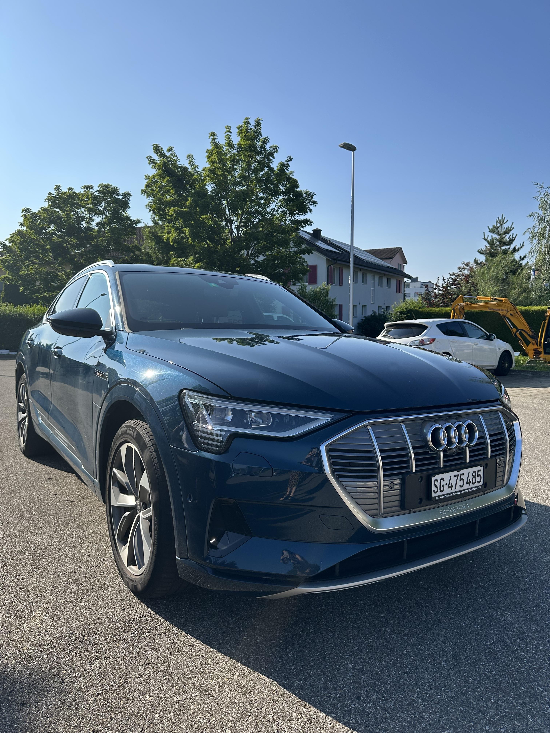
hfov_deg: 56.8
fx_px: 508
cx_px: 275
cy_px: 366
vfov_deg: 71.6
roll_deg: -0.3
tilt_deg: -6.0
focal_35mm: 24
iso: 80
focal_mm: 6.86
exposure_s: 1/3356
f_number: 1.78
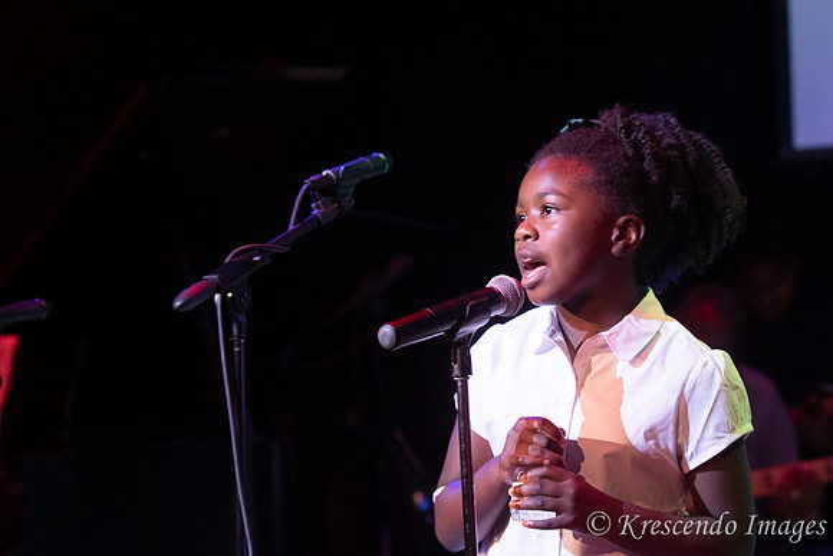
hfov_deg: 15.9
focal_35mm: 129
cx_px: 466
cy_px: 216
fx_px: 2976
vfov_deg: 10.7
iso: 3200
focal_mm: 70
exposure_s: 1/200
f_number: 2.8
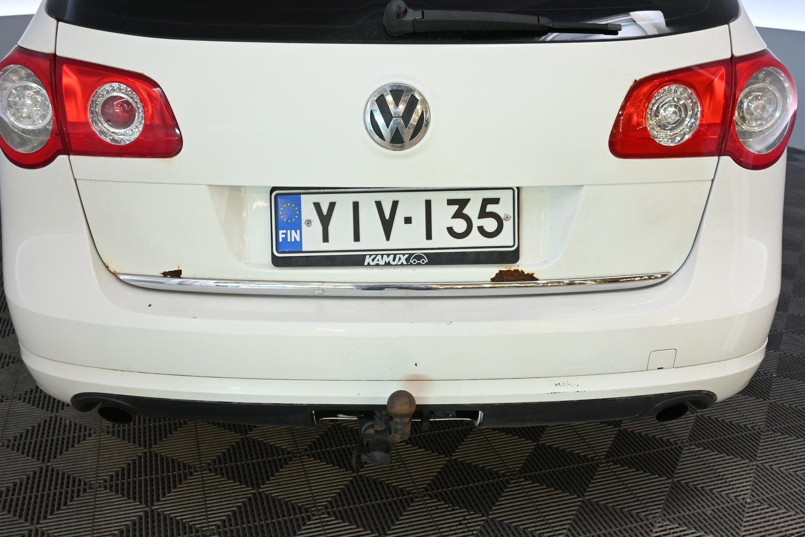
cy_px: 268
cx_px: 402
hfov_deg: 55.1
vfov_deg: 38.4
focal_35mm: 34
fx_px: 771
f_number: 4.2
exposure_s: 1/40
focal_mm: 23
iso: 800
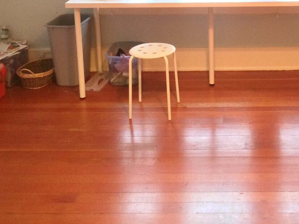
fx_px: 501
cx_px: 220
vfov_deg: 24.3
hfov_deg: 32.7
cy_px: 10
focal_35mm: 58
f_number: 2.2
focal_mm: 4.12
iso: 320
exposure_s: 1/15
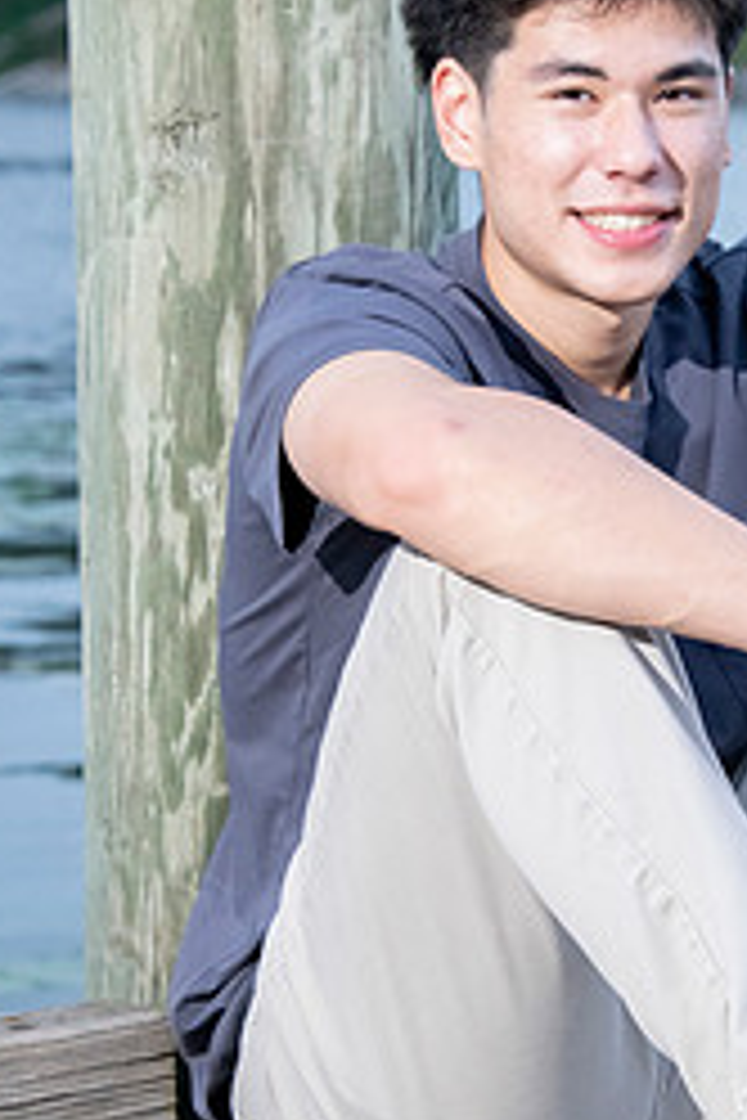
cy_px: 571
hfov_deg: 7.7
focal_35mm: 177
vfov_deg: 11.6
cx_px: 644
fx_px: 5509
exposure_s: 1/160
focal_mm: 98
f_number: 8
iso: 5000
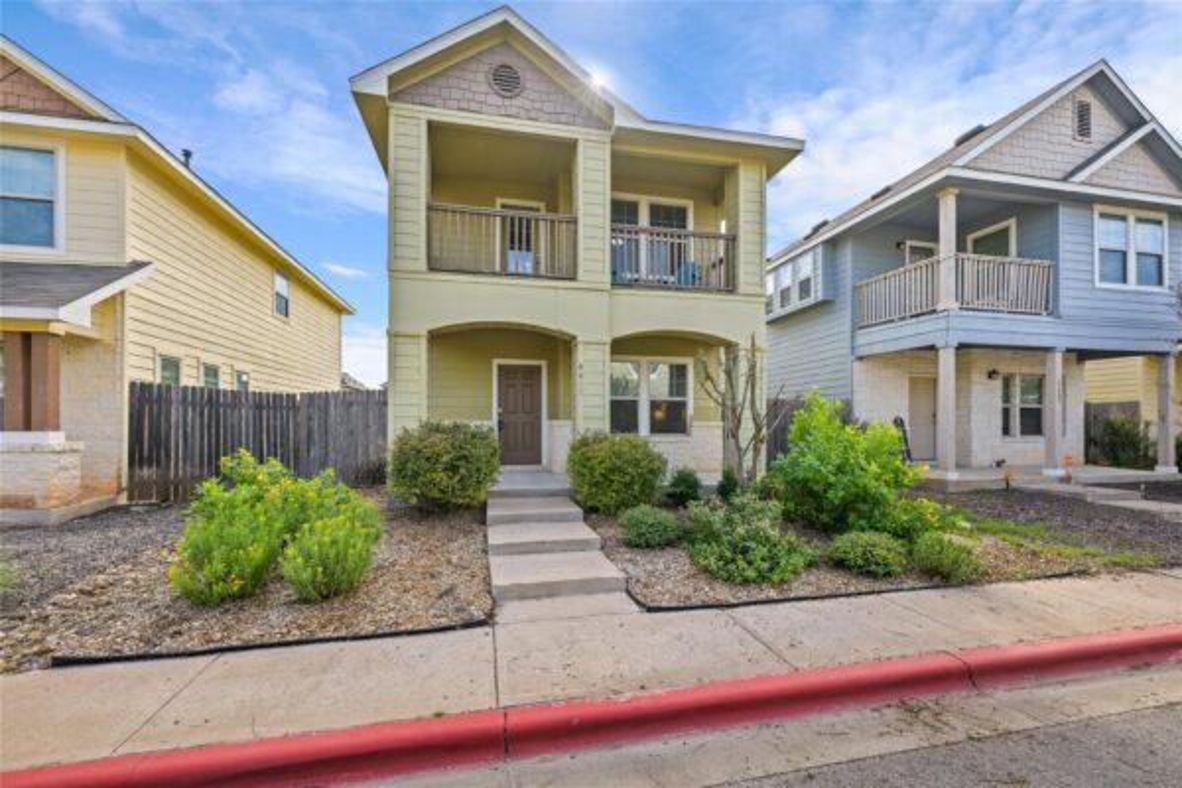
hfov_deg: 104.3
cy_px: 394
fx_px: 460
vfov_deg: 81.2
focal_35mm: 14
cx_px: 591
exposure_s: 1/800
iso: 400
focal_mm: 14
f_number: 8
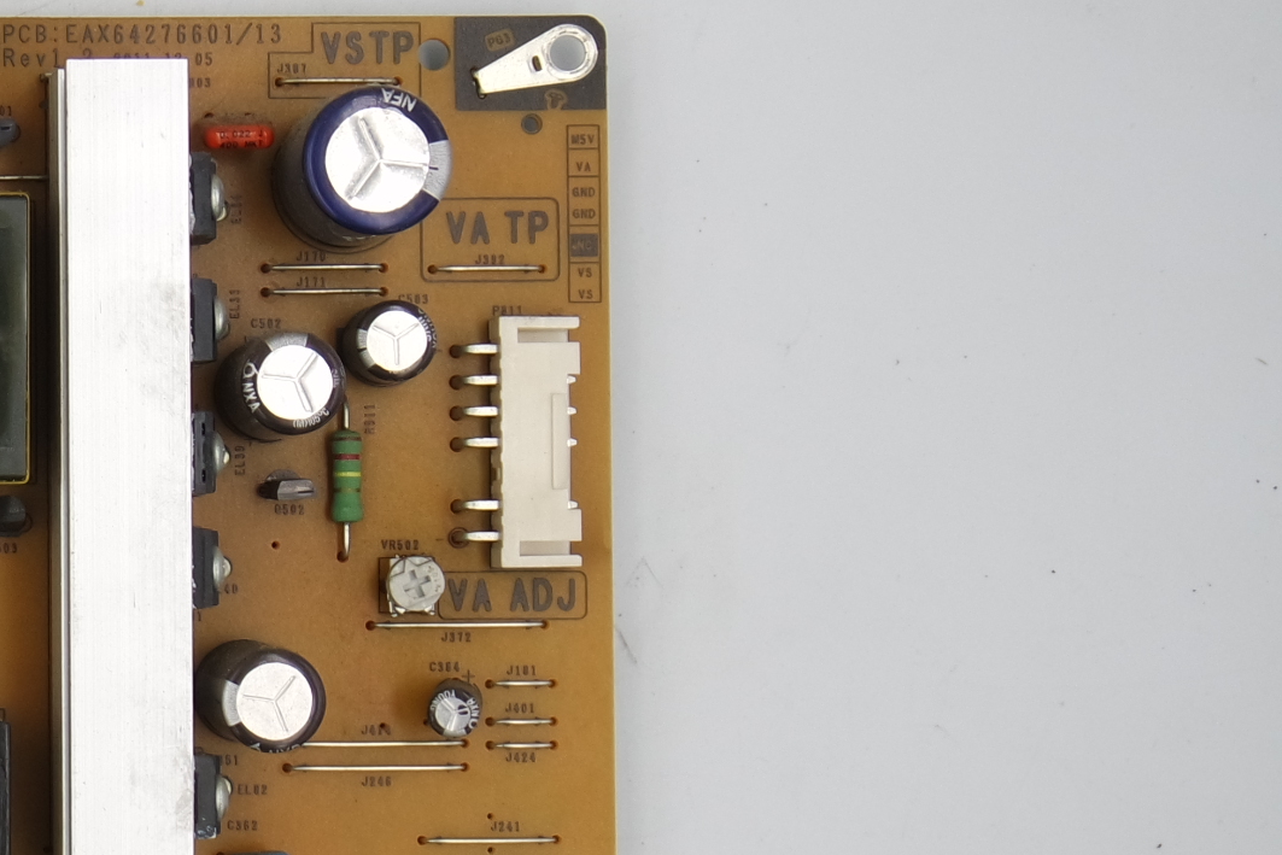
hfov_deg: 15.5
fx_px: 4487
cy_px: 434
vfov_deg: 10.9
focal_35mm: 126
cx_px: -381
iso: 160
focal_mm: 17
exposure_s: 1/100
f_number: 5.6
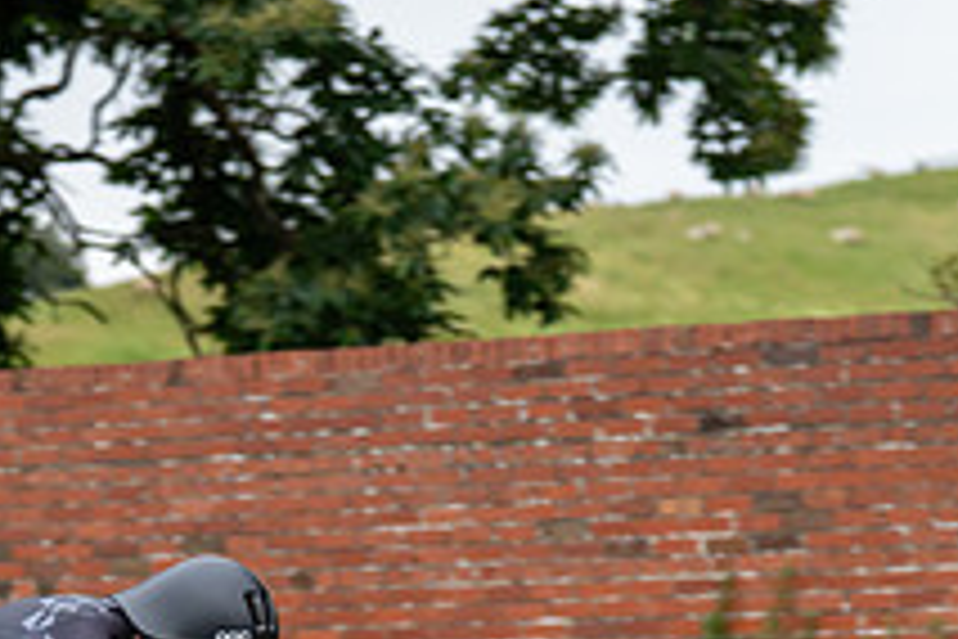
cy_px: 619
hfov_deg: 8.8
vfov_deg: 5.9
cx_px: 103
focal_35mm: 234
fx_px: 6227
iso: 1000
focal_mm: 86
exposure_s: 1/640
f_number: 3.2
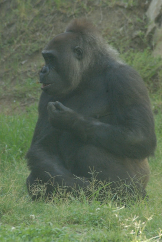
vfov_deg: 4.6
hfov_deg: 3.1
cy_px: 121
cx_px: 81
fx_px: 3032
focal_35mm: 450
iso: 1600
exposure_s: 1/90
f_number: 13
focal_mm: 300
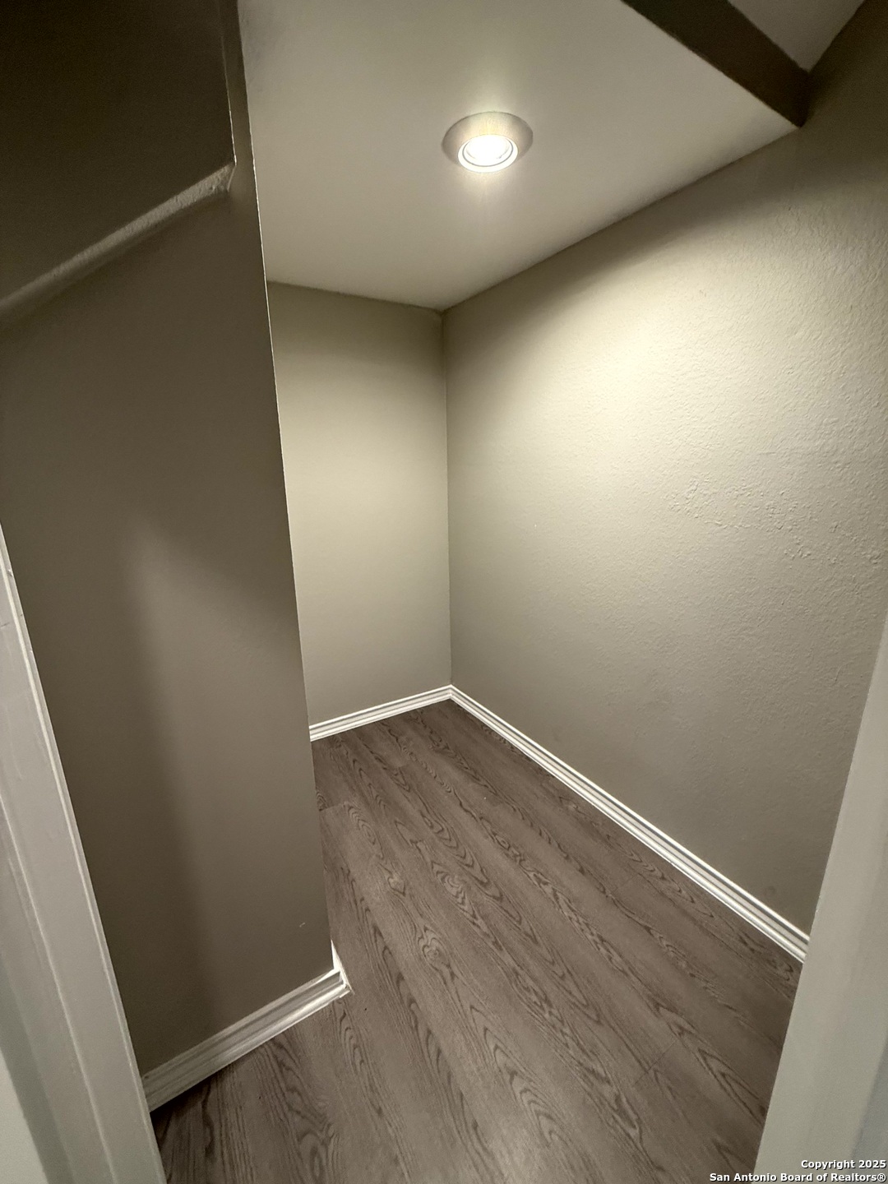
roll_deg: +1.0
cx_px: 444
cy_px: 592
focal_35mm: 14
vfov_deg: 102.1
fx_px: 479
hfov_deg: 85.7
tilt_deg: -17.0
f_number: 2.2
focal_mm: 2.22
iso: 200
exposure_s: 1/60
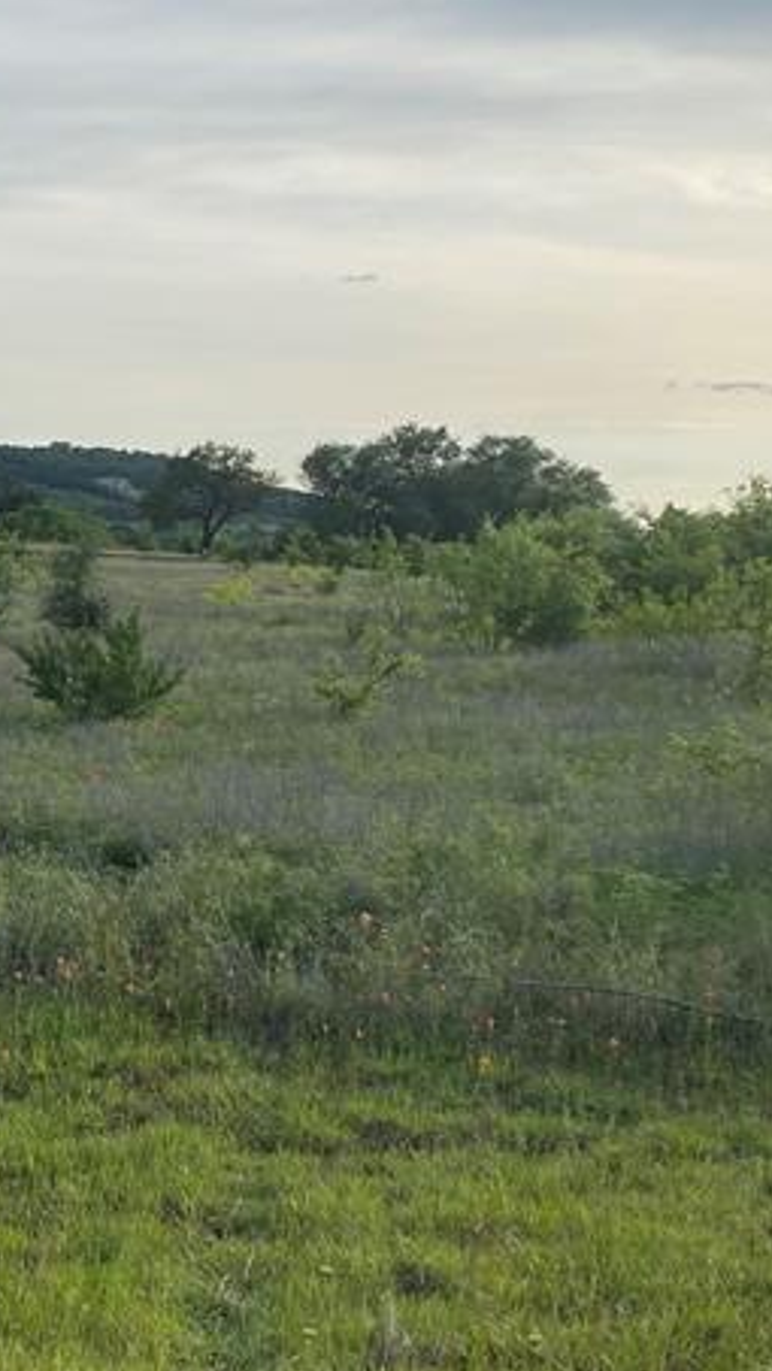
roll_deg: -2.3
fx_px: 2328
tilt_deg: -1.9
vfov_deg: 32.8
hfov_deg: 18.4
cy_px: 605
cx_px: 9
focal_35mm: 64
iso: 32
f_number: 1.8
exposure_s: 1/2755
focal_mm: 4.25
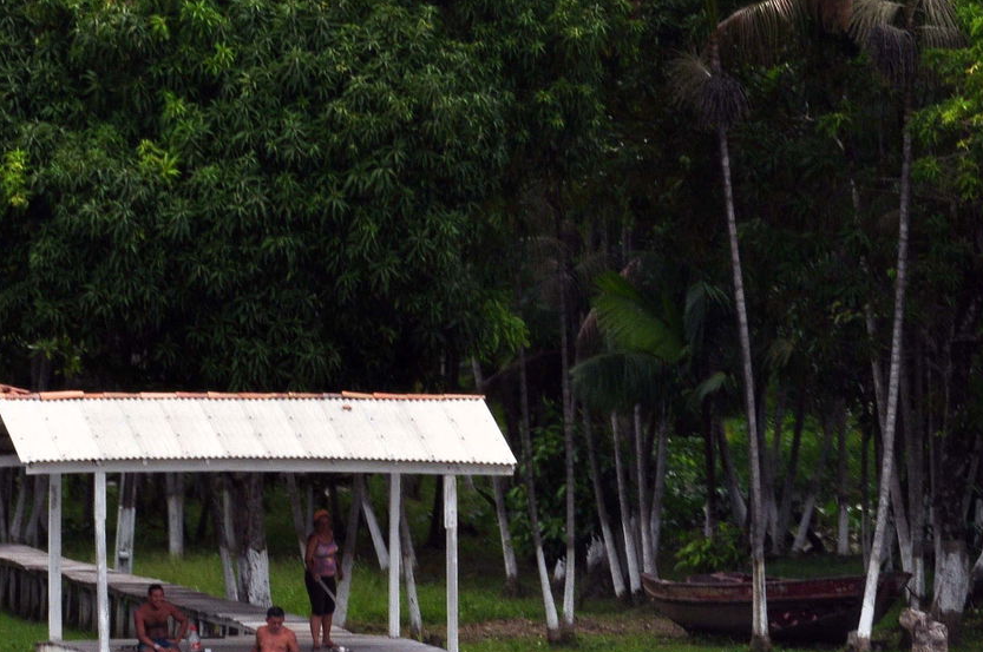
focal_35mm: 432
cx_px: 219
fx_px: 11784
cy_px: 476
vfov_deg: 3.2
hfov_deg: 4.8
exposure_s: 1/125
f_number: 18
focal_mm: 125
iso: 200
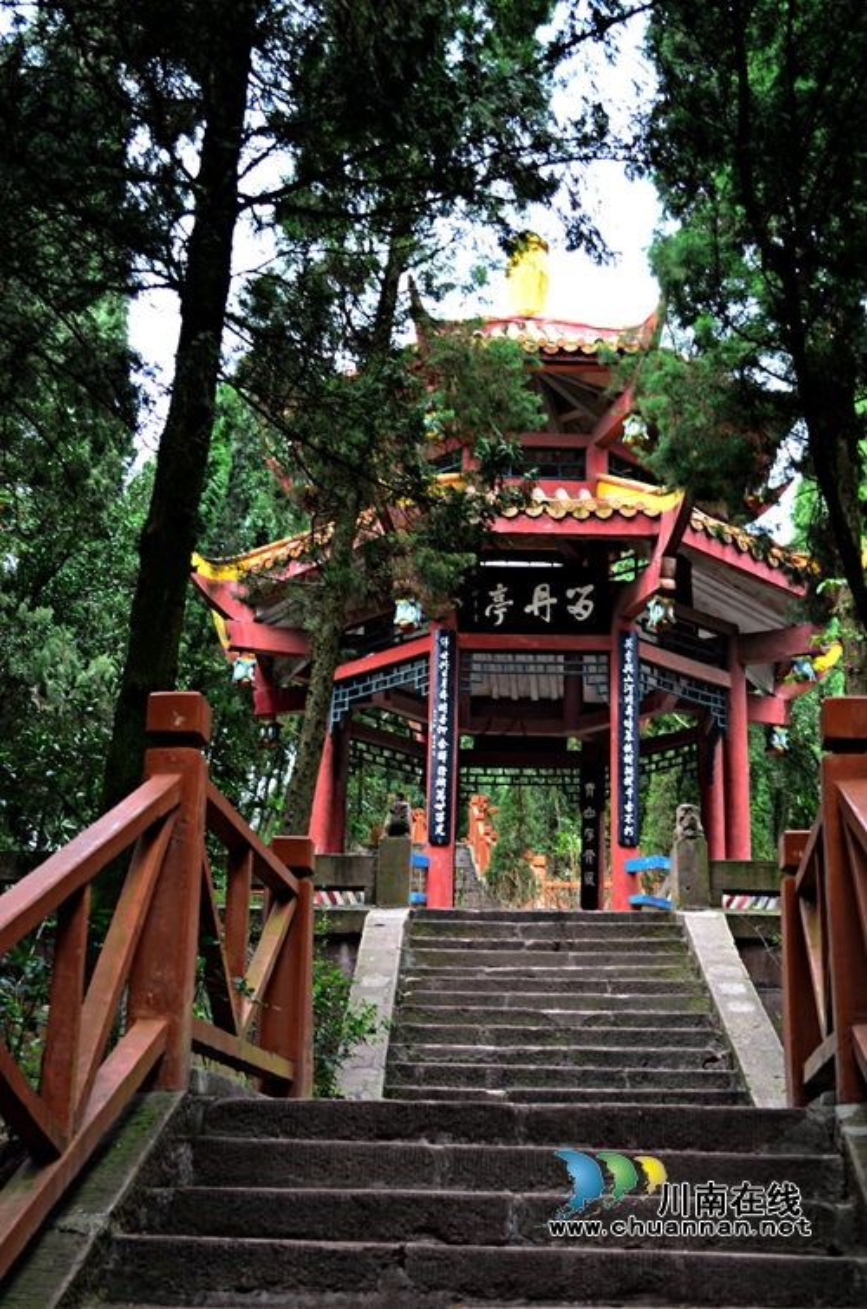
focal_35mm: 52
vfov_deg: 37.9
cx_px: 434
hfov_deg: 25.6
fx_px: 1905
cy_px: 654
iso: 100
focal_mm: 35
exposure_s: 1/8
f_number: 6.3
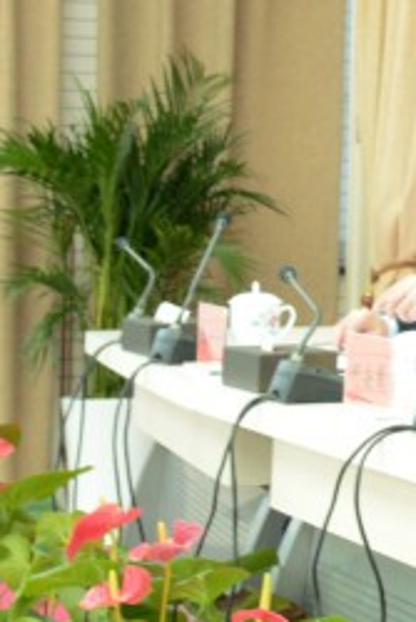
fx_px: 2544
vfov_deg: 13.8
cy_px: 83
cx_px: 994
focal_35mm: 147
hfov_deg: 8.5
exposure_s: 1/30
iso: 2500
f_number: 9.5
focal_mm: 46
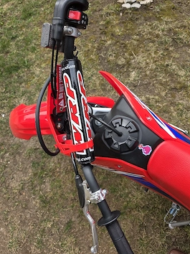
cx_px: 84
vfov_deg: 67.3
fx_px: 191
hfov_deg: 52.9
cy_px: 120
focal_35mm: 26
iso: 40
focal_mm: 6.3
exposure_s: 1/370
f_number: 1.7
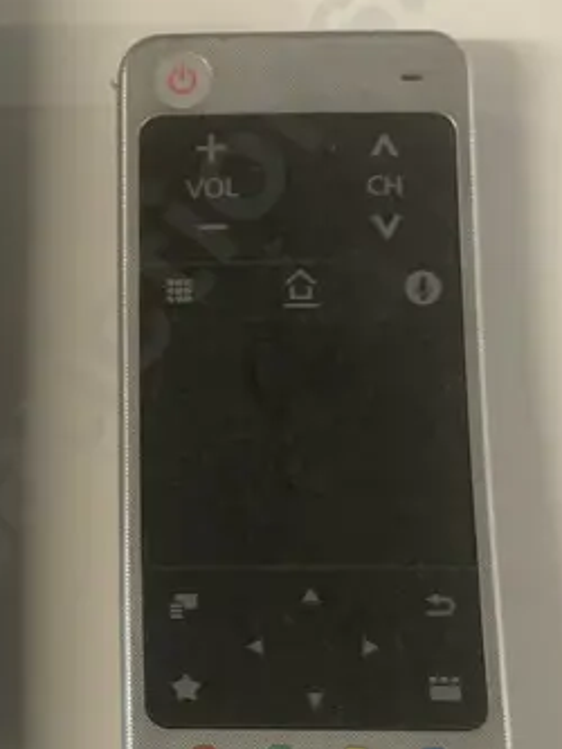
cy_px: 569
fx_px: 1860
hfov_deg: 16.7
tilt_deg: -79.2
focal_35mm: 86
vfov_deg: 22.5
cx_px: -54
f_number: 1.8
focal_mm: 3.99
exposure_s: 1/50
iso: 200
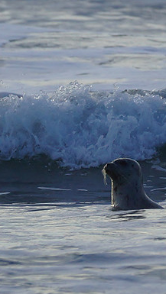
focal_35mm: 710
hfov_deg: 1.7
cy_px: 147
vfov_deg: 3.0
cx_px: 79
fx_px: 5547
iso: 100
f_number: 7.1
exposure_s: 1/500
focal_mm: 300
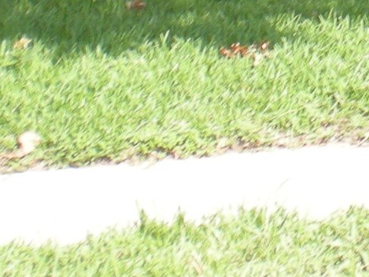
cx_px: 489
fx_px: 1822
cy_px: -153
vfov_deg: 8.5
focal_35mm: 171
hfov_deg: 11.3
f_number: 4.6
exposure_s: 1/160
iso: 90
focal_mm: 6.3
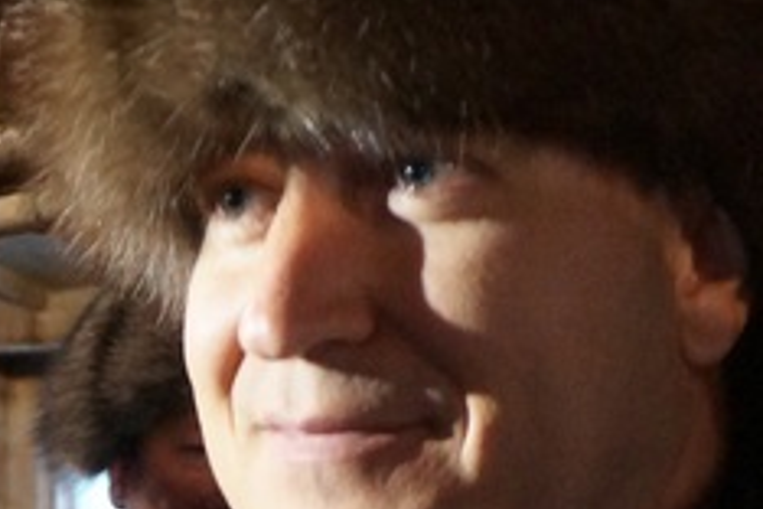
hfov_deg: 15.0
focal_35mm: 128
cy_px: 529
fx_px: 2713
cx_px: -339
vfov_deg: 10.6
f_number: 3.5
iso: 3200
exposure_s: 1/30
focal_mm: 20
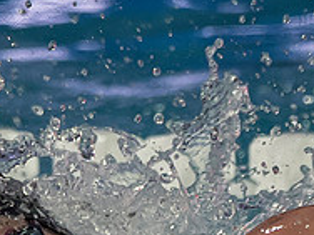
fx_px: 23222
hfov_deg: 0.8
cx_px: 76
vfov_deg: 0.6
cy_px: 246
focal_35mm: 2560
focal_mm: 200
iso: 500
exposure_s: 1/1000
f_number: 2.8
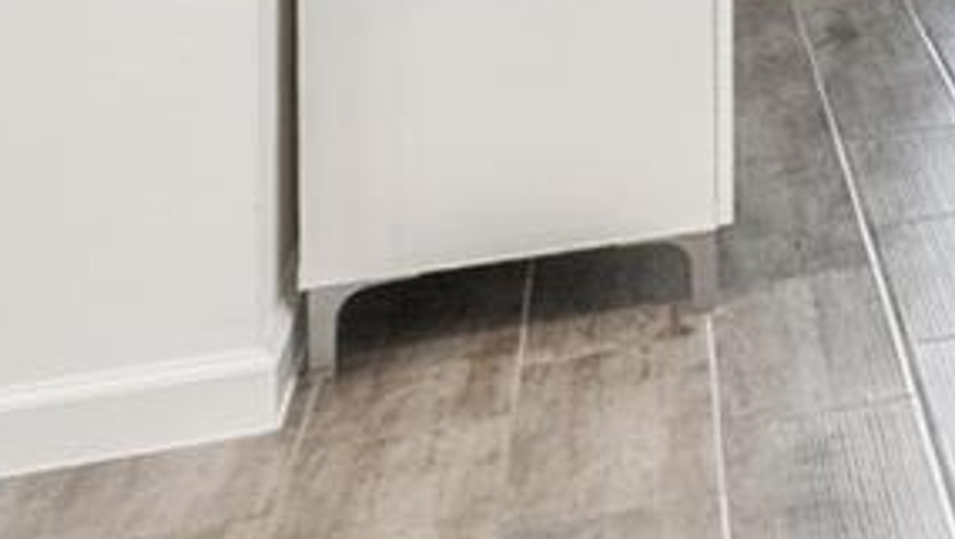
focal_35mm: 94
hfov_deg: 14.1
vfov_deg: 11.9
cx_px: 2369
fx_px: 2383
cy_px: -452
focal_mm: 16
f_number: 9
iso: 800
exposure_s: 1/30
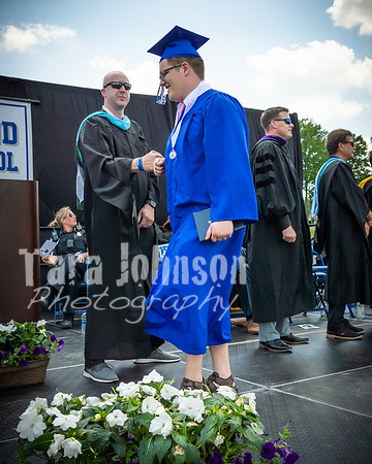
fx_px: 553
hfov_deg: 37.2
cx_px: 204
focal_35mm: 40
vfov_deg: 45.6
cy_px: 232
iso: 200
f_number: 7.1
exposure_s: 1/800
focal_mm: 19
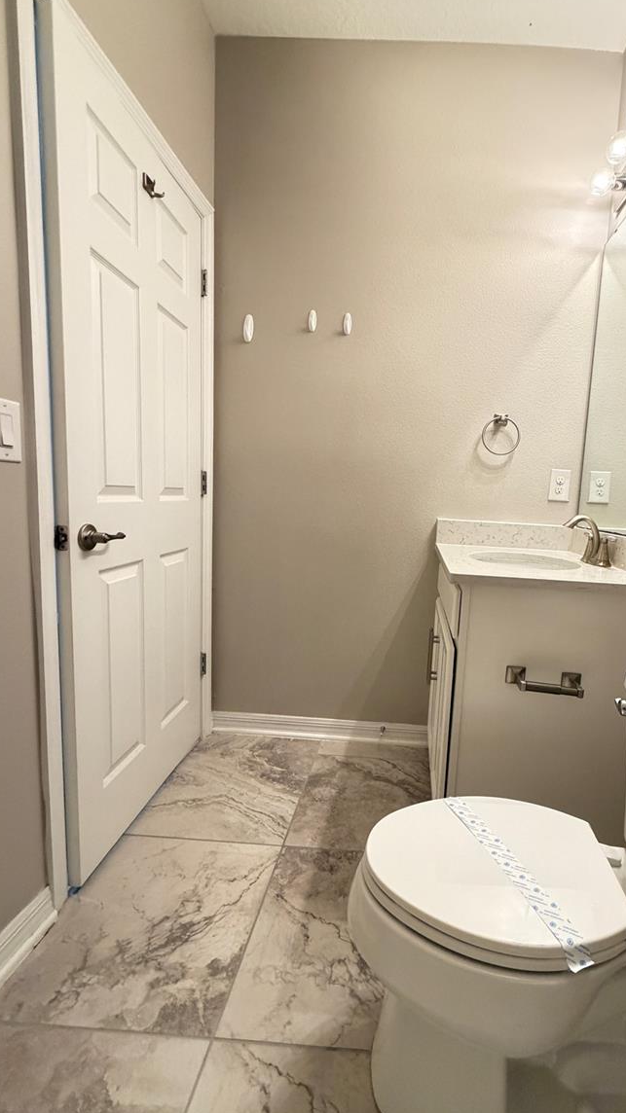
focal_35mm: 16
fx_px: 472
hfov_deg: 65.9
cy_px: 556
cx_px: 398
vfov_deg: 99.4
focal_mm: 2.22
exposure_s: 1/60
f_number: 2.2
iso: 640
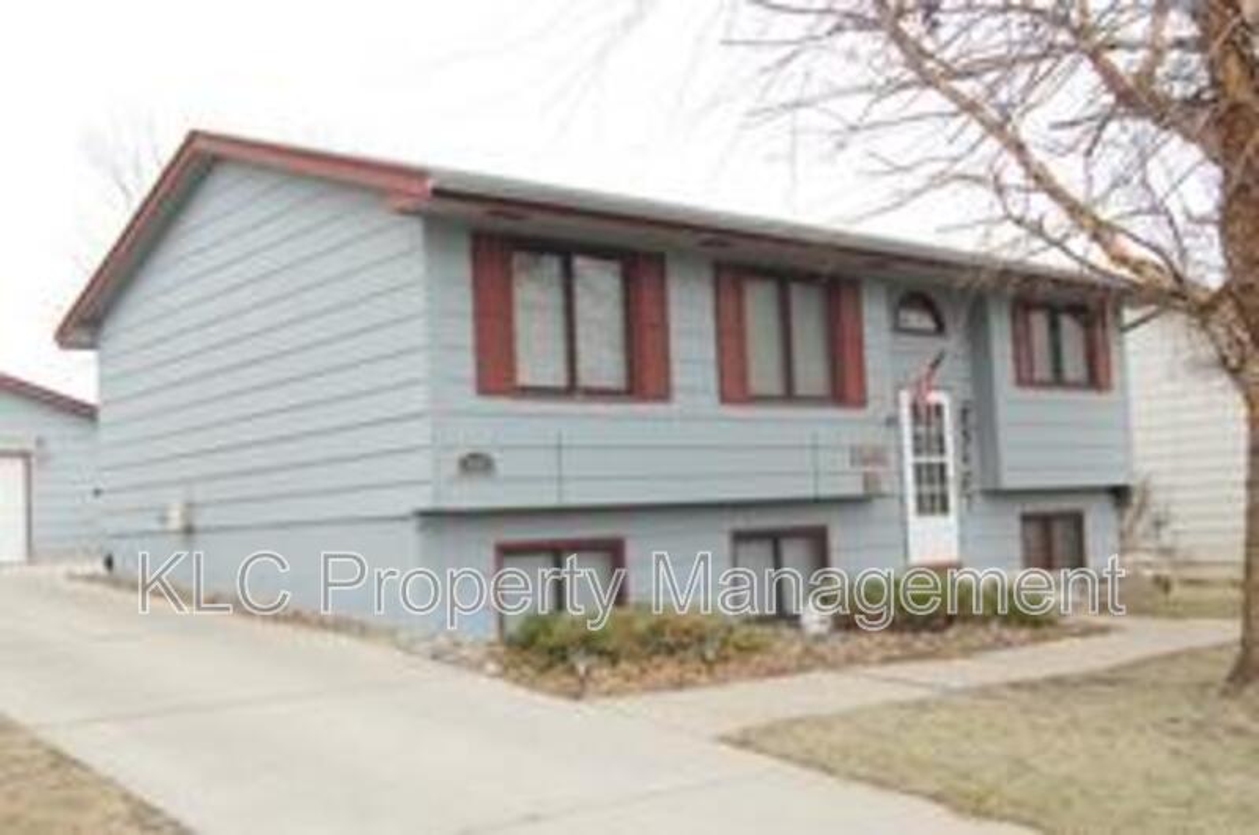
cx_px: 630
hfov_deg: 49.6
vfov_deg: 34.1
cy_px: 418
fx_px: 1362
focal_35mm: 39
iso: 250
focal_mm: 26
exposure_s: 1/125
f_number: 5.6
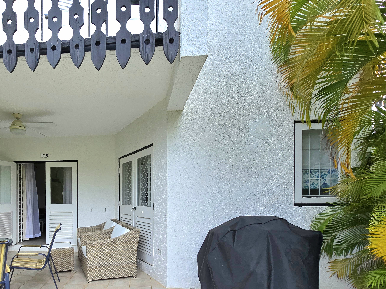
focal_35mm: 20
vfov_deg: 63.6
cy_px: 201
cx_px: 113
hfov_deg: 77.7
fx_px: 223
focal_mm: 2.2
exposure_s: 1/526
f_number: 2.2
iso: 50
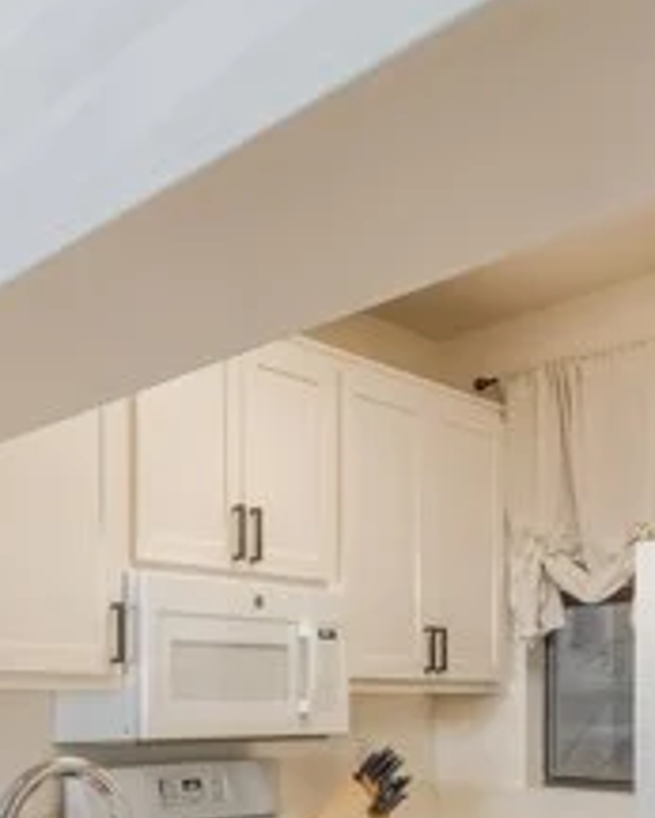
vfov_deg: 43.1
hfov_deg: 37.4
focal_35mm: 39
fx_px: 944
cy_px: 725
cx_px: 167
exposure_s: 1/500
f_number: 8
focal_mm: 14
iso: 800
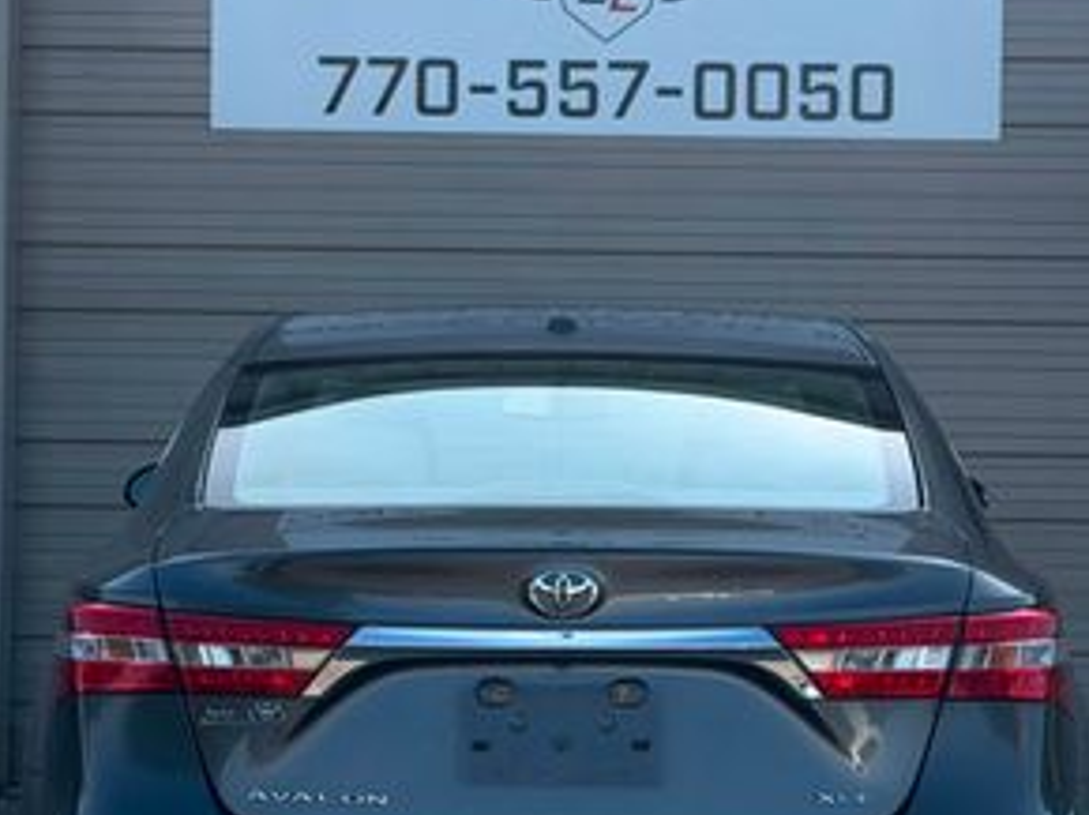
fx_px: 3332
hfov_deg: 18.6
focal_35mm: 106
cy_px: 421
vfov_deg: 13.9
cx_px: 533
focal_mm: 6.76
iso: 64
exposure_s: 1/2667
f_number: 1.78
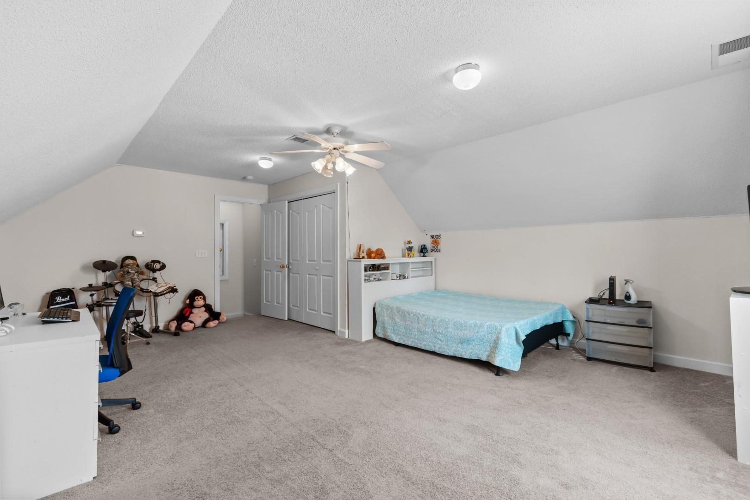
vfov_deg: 77.3
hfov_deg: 100.4
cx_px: 375
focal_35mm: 15
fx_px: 312
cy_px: 250
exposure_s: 1/4
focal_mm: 10
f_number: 4.5
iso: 100
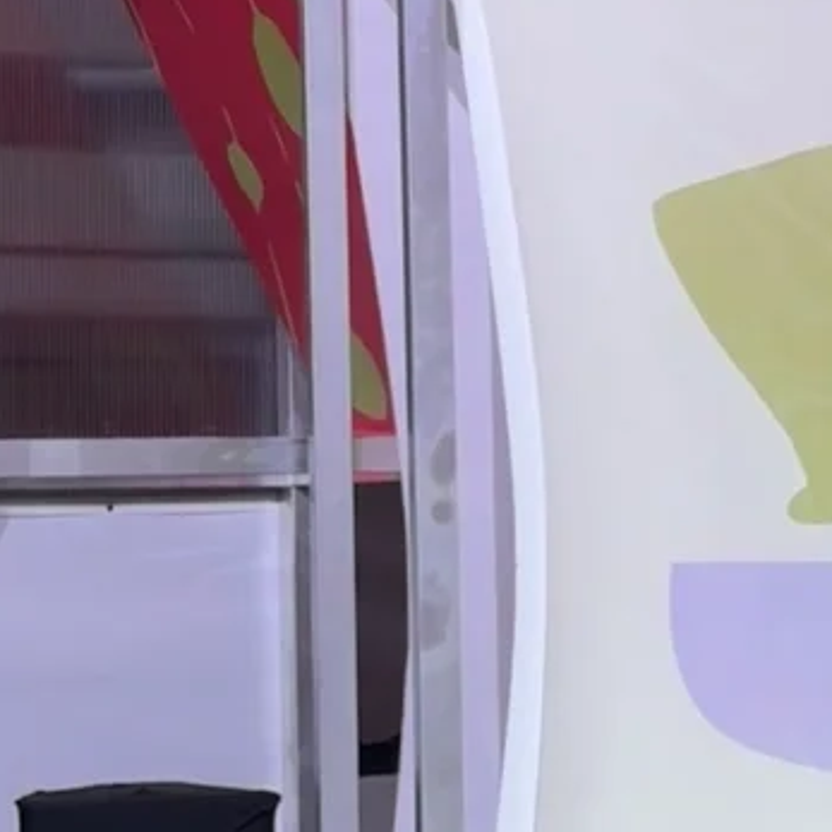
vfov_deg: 9.9
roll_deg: +2.0
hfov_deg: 9.8
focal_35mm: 176
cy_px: 468
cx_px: 985
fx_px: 4786
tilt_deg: -0.7
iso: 50
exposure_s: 1/120
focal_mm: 6.76
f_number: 1.78
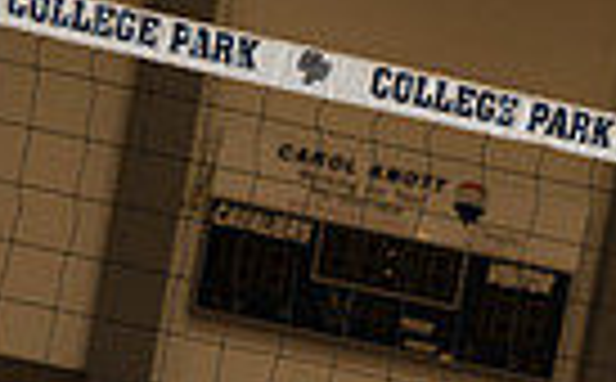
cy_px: 966
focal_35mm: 151
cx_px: 4
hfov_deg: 13.7
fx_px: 2530
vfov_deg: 7.9
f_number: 5.6
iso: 800
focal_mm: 45
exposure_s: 1/250
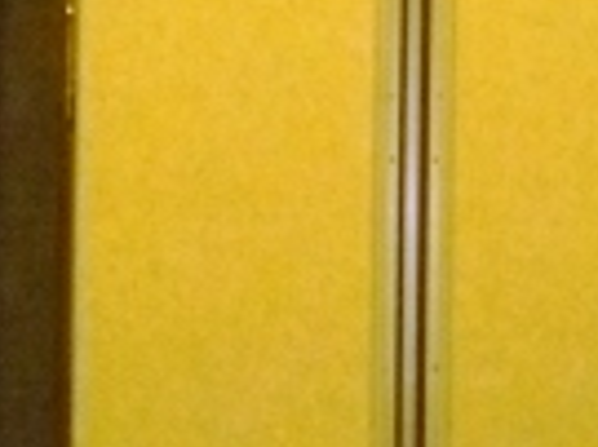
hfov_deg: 7.2
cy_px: 226
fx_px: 4643
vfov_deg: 5.5
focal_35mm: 269
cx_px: 939
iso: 800
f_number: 5.3
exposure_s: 1/15
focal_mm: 14.5
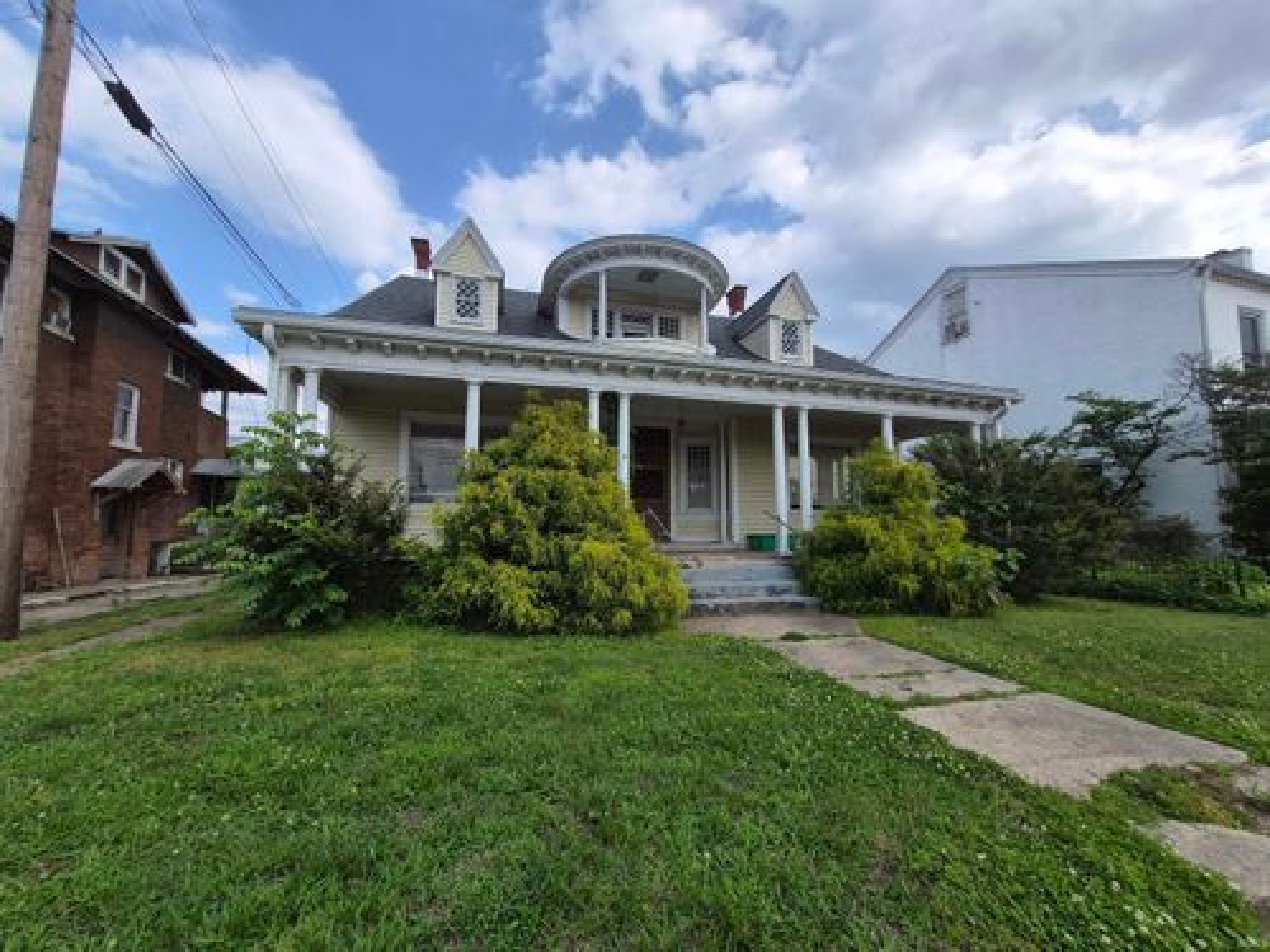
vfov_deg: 89.9
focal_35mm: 13
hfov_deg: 106.2
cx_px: 635
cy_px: 476
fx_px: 477
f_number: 2.2
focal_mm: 1.74
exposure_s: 1/1512
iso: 40
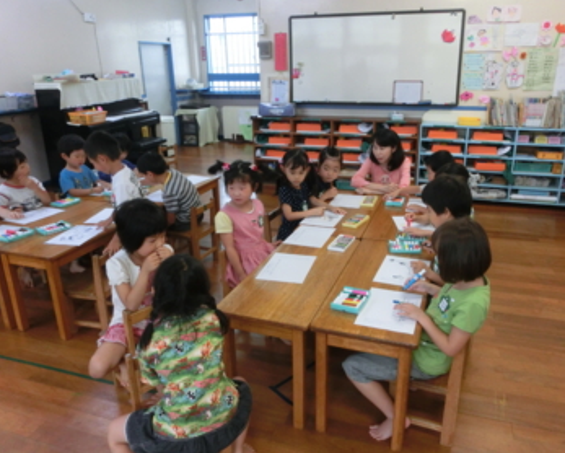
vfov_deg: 53.2
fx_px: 452
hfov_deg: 63.9
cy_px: 213
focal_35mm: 27
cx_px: 311
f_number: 3
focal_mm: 4.24
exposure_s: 1/125
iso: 320
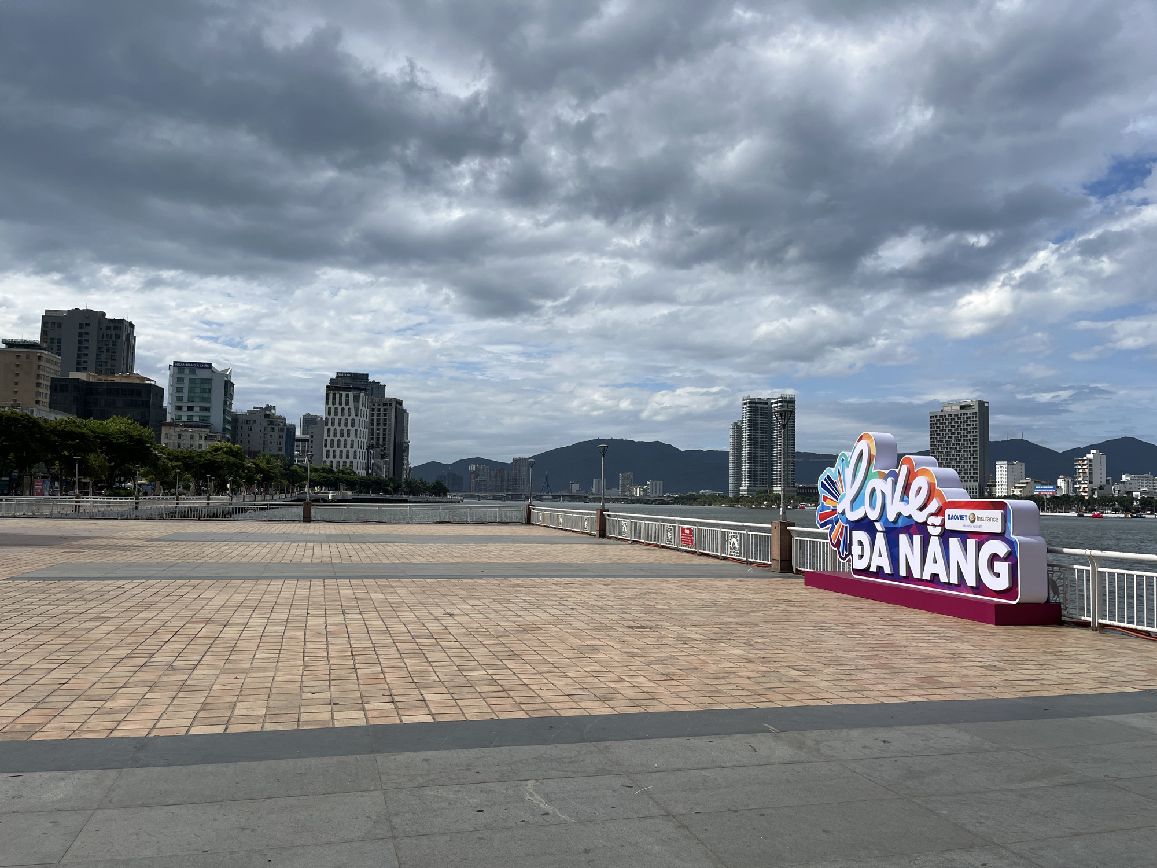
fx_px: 869
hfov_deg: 67.3
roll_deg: -1.4
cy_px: 434
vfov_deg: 53.1
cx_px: 578
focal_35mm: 26
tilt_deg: +3.5
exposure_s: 1/7874
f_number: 1.6
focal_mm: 5.1
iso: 50
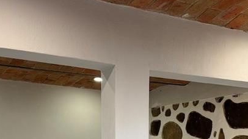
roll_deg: -0.2
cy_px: 181
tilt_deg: -2.7
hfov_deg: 31.8
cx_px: 153
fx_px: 434
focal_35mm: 66
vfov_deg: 17.1
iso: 160
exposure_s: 1/120
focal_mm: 6.76
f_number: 1.78
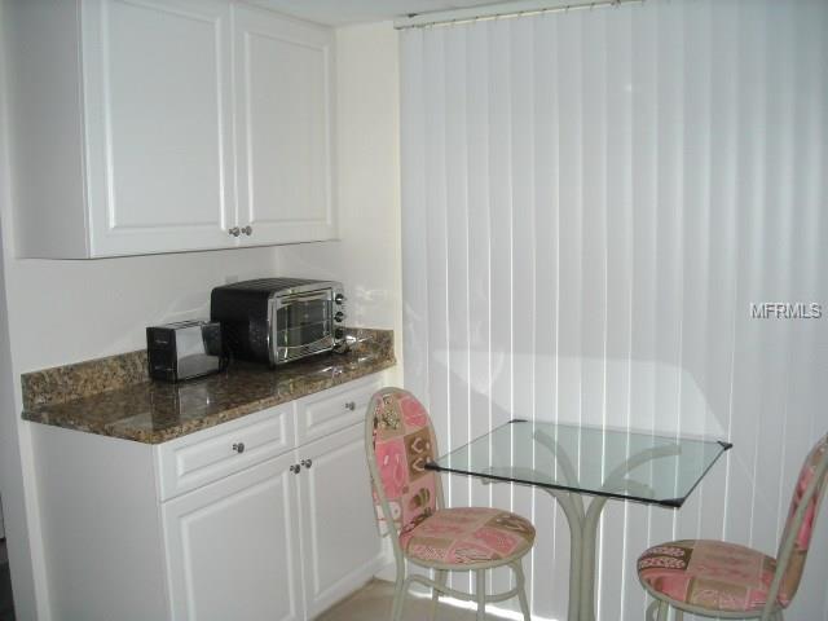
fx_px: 837
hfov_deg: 52.6
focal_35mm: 35
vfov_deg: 40.7
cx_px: 414
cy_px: 310
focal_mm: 5.7
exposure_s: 1/60
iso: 200
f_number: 2.8
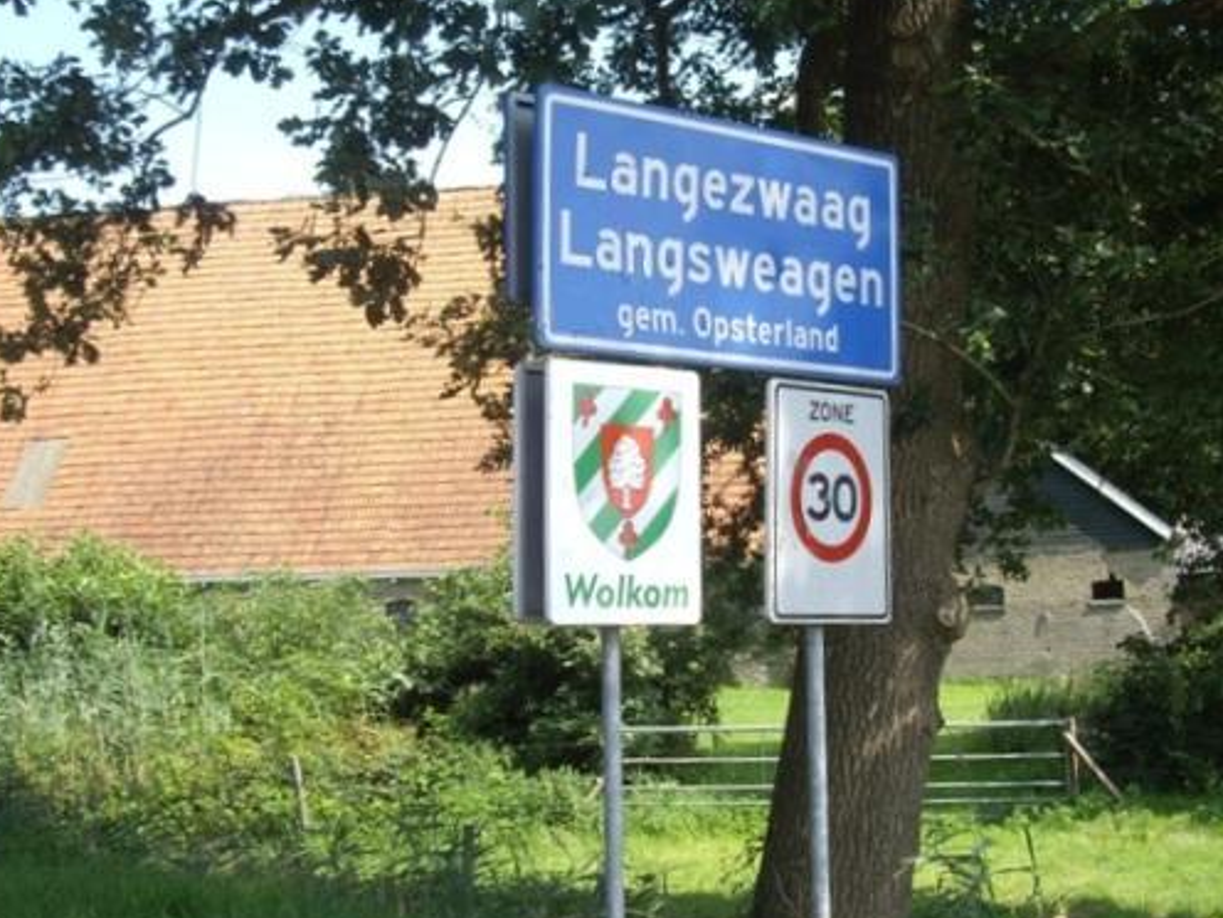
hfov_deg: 38.9
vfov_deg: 29.7
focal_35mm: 49
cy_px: 439
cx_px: 676
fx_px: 1731
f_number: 2.8
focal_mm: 7.9
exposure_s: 1/320
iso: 64
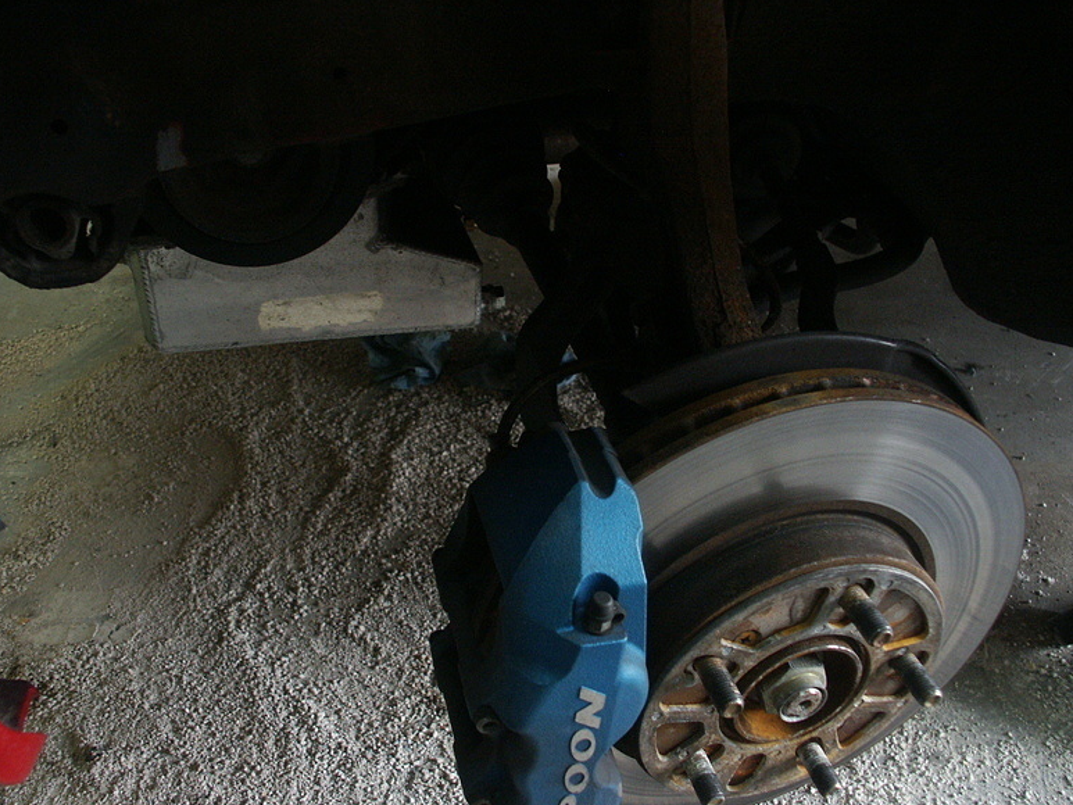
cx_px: 526
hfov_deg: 60.0
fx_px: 930
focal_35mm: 30
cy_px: 411
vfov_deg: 46.8
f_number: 2.8
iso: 200
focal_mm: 7.65
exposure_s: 1/30
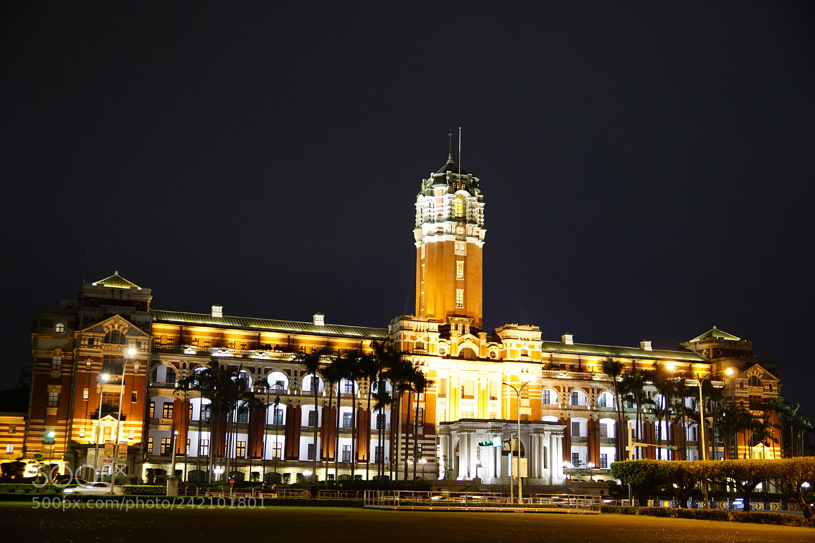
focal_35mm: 42
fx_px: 951
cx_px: 408
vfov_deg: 31.9
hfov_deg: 46.4
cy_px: 272
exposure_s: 1/20
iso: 1000
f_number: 2.8
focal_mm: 28
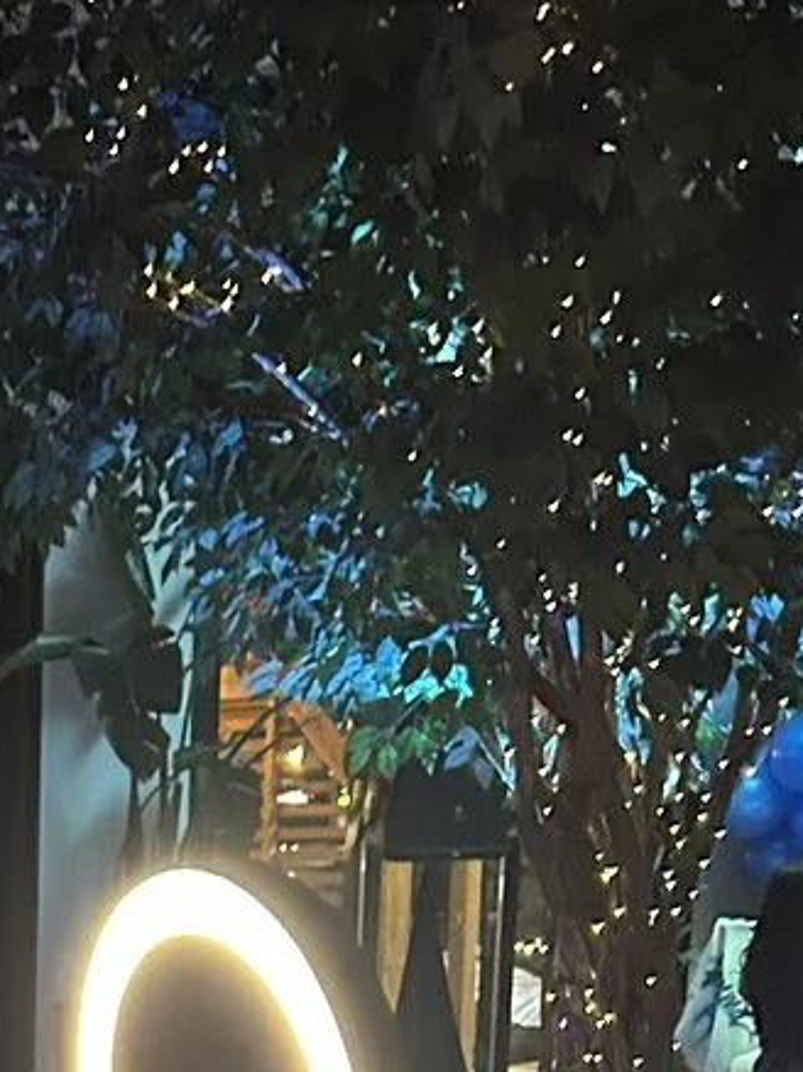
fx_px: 2941
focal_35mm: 95
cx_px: -152
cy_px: 1464
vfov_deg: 18.9
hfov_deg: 15.0
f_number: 1.5
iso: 500
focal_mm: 5.7
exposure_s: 1/30
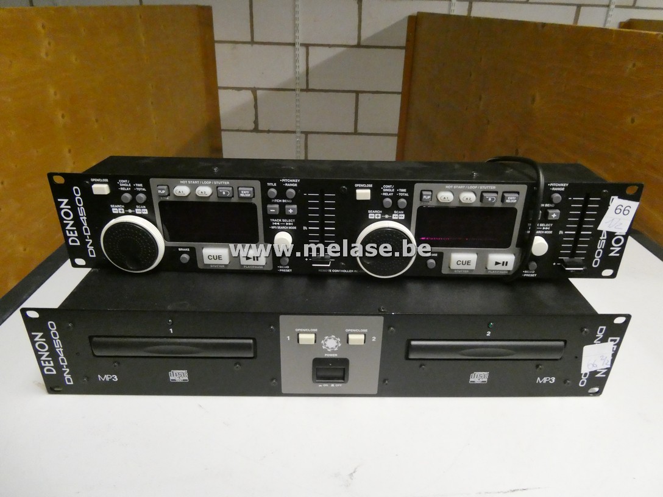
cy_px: 248
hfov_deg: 71.6
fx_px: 460
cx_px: 332
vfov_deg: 56.8
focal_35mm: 24
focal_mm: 4.3
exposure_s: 1/60
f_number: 3.3
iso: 1250
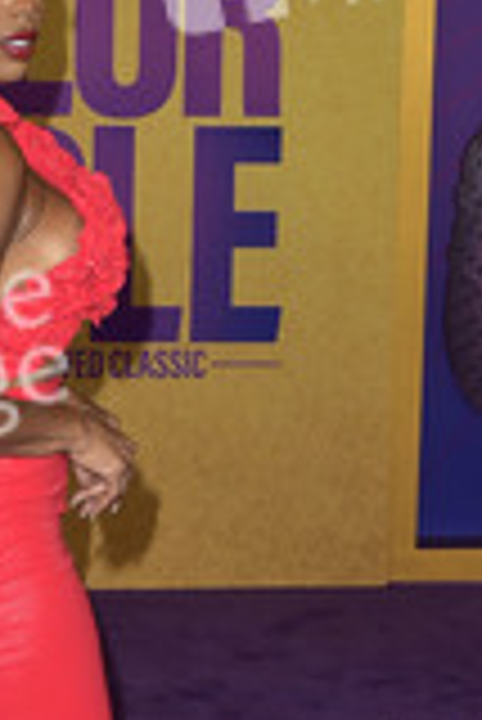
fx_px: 1904
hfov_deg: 14.2
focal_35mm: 95
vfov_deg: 21.1
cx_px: -29
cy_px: 603
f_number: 6.3
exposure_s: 1/250
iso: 320
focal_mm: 38
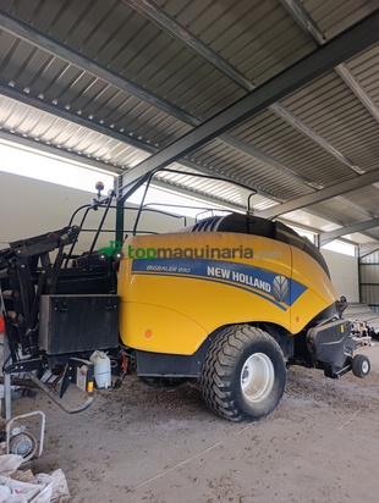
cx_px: 190
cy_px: 252
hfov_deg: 59.0
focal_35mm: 23
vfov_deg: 73.9
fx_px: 335
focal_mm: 6.14
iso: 800
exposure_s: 1/100
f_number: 1.6
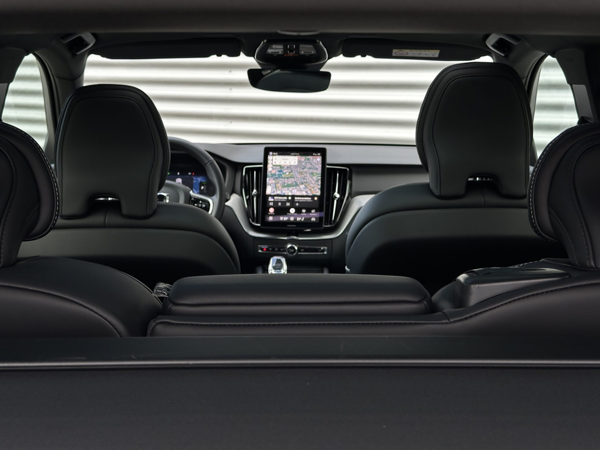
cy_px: 225
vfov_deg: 30.3
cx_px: 300
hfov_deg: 39.7
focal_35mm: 48
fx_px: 832
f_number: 1.78
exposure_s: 1/216
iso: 50
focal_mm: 6.86
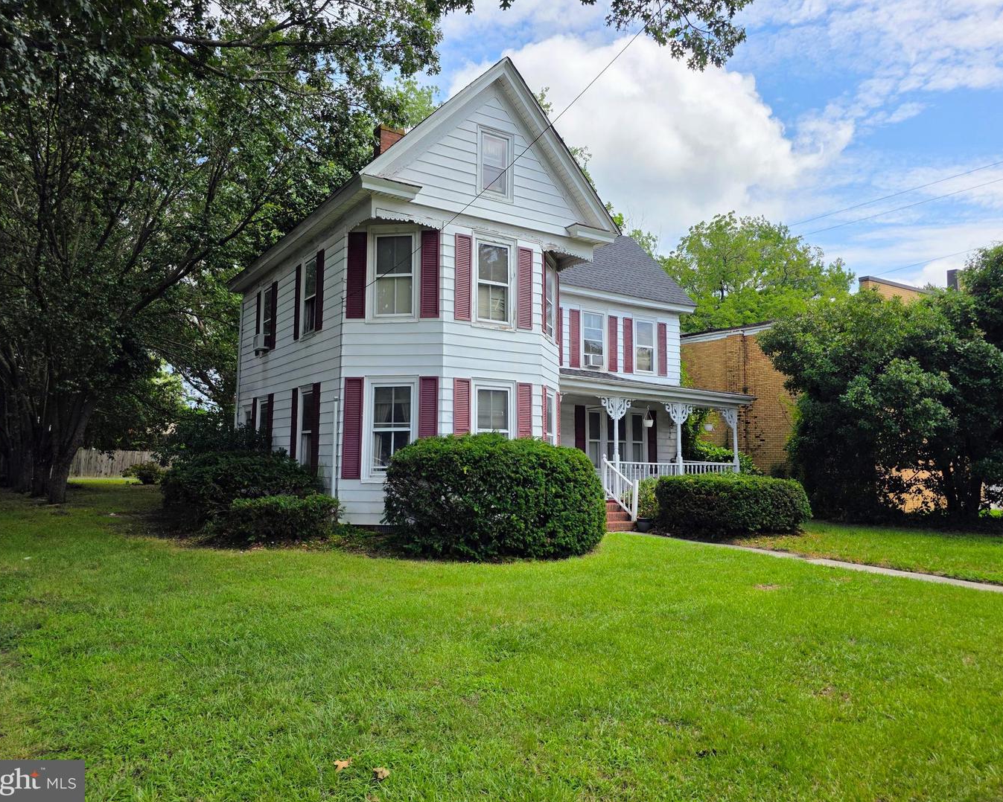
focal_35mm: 24
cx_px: 490
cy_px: 401
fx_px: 713
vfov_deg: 58.8
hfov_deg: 70.3
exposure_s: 1/6150
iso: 80
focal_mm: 6.3
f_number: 1.7
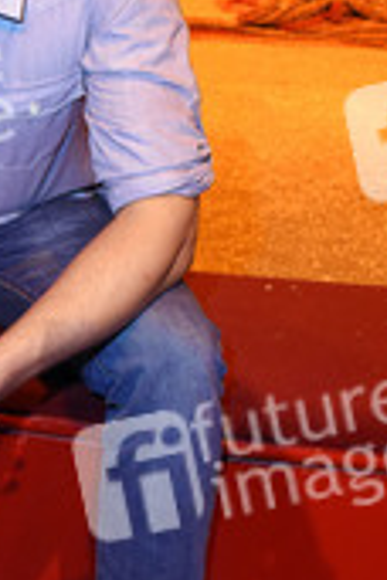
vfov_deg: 28.8
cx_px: -61
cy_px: 292
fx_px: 1129
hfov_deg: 18.6
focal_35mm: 70
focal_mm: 20
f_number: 6.3
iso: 3200
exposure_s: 1/60
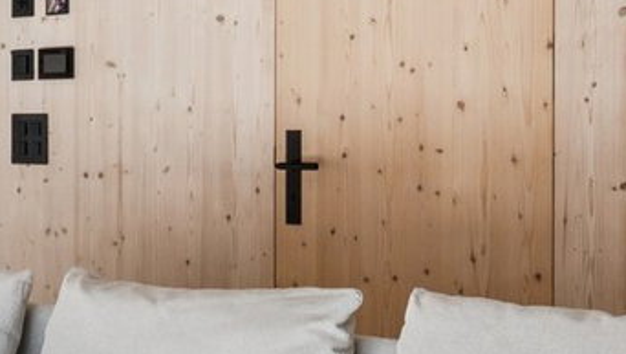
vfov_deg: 13.0
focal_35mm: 93
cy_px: 197
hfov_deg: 22.2
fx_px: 1545
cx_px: 26
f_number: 11
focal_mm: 13
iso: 100
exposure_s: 1/25
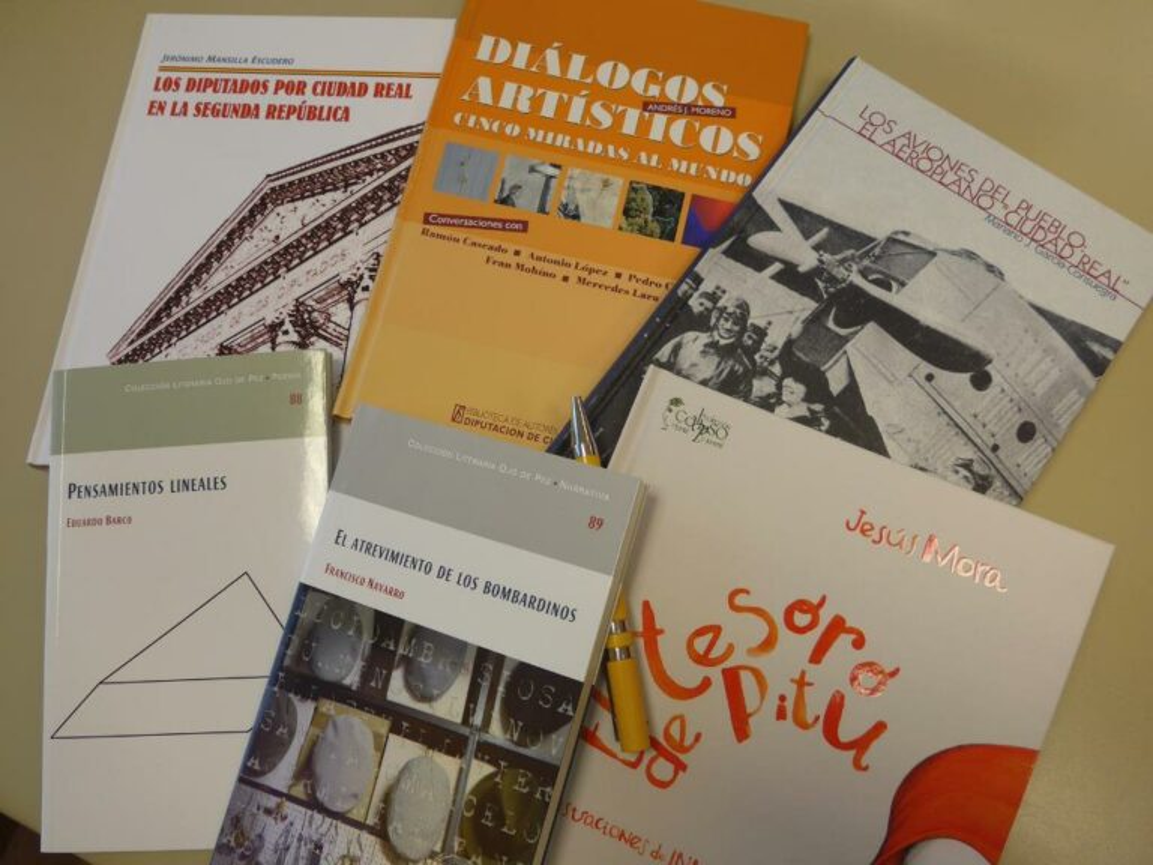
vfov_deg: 48.2
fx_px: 966
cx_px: 576
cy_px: 432
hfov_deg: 61.7
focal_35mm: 29
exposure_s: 1/100
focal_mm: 6
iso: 80
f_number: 2
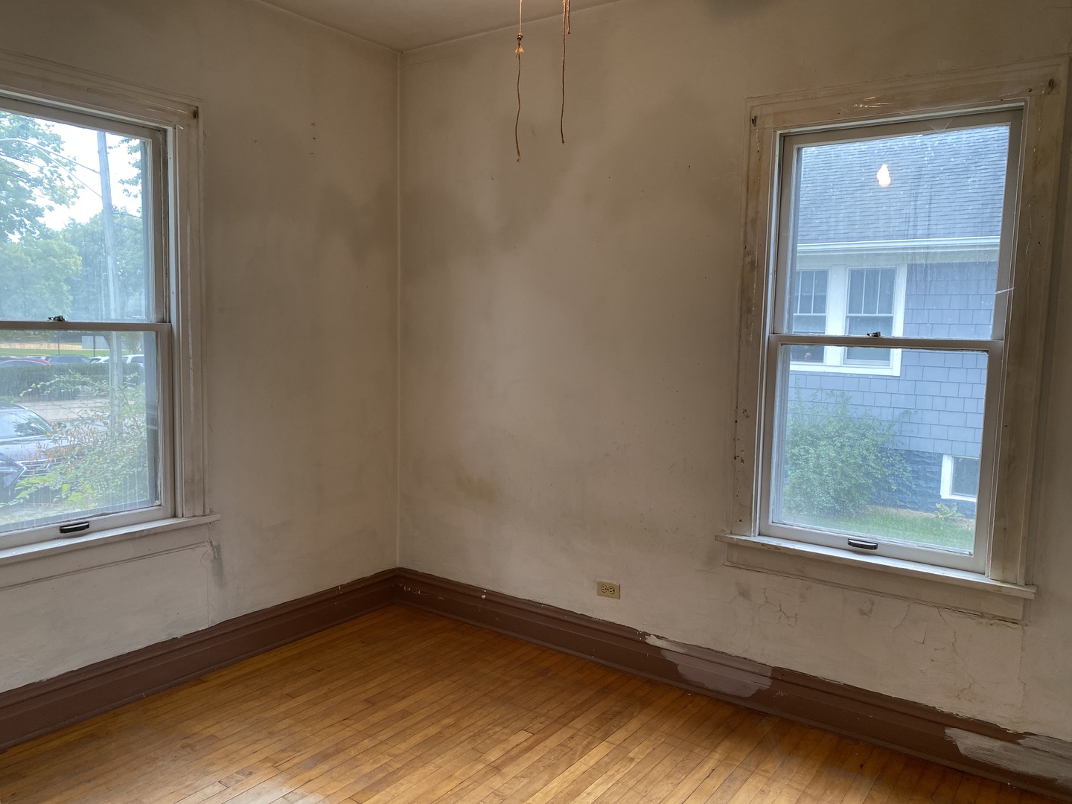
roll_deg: -1.9
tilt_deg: -6.0
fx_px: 805
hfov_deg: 67.3
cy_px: 402
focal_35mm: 26
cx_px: 536
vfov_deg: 53.1
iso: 64
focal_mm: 4.25
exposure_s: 1/60
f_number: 1.8
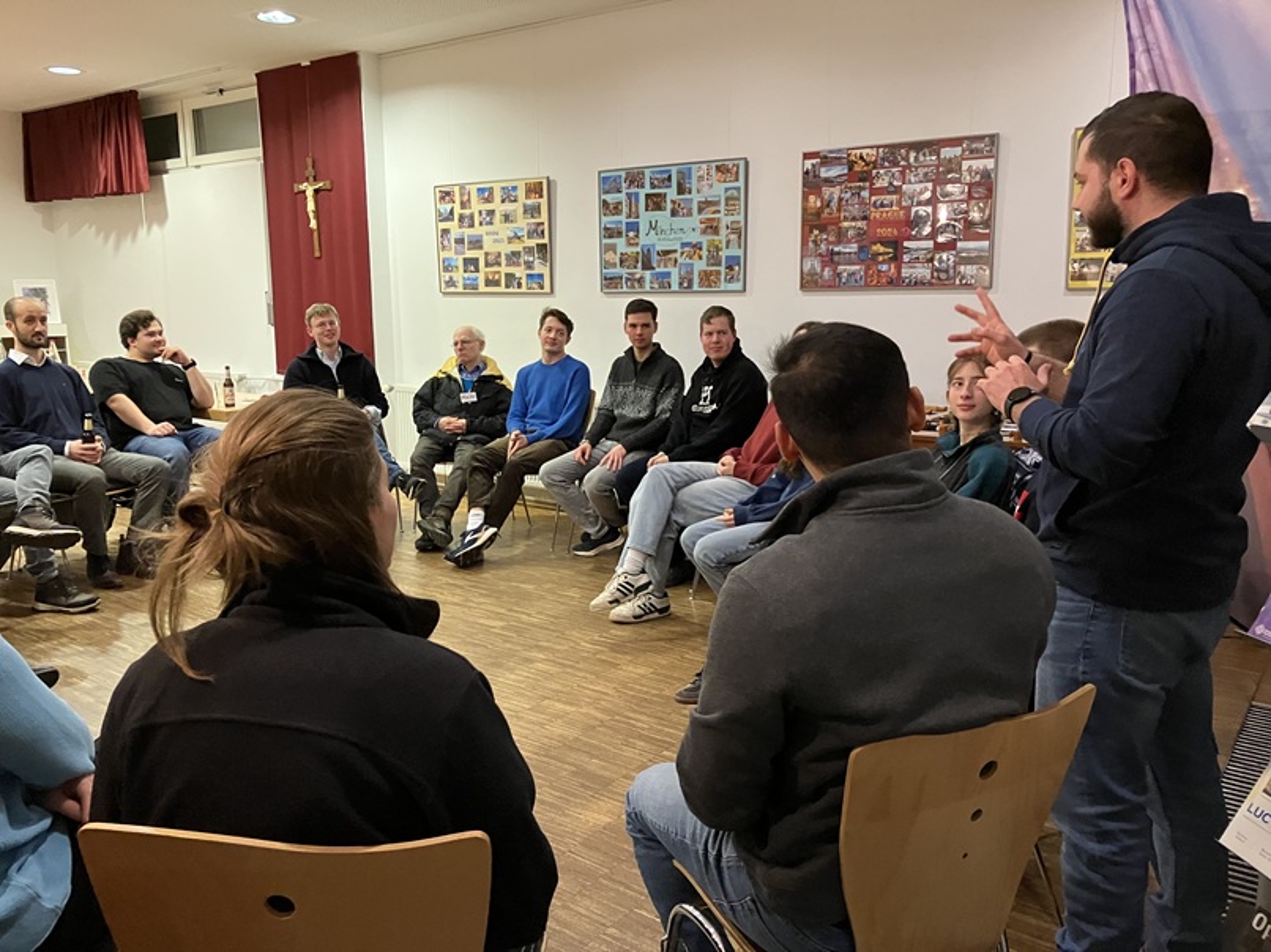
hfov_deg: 63.5
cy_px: 476
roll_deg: -0.4
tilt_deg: -11.0
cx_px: 636
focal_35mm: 28
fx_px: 1028
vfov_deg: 49.7
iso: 250
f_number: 1.8
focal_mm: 3.99
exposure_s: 1/50
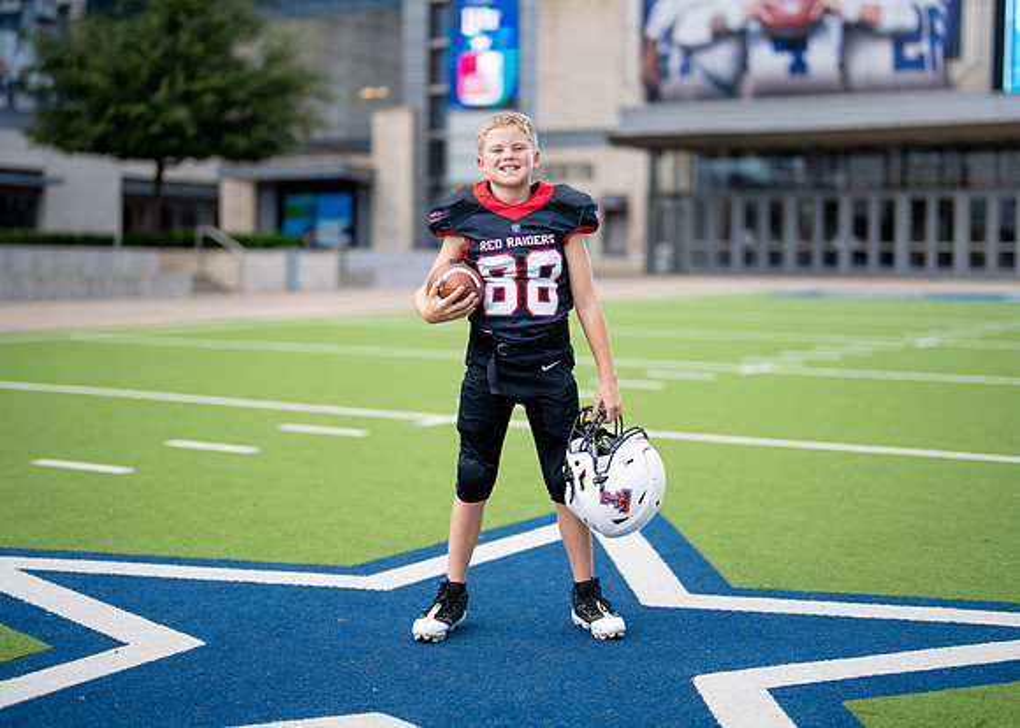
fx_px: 1652
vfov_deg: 24.8
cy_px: 335
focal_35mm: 57
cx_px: 517
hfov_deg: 34.3
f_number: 1.2
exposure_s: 1/1600
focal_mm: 50
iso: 100
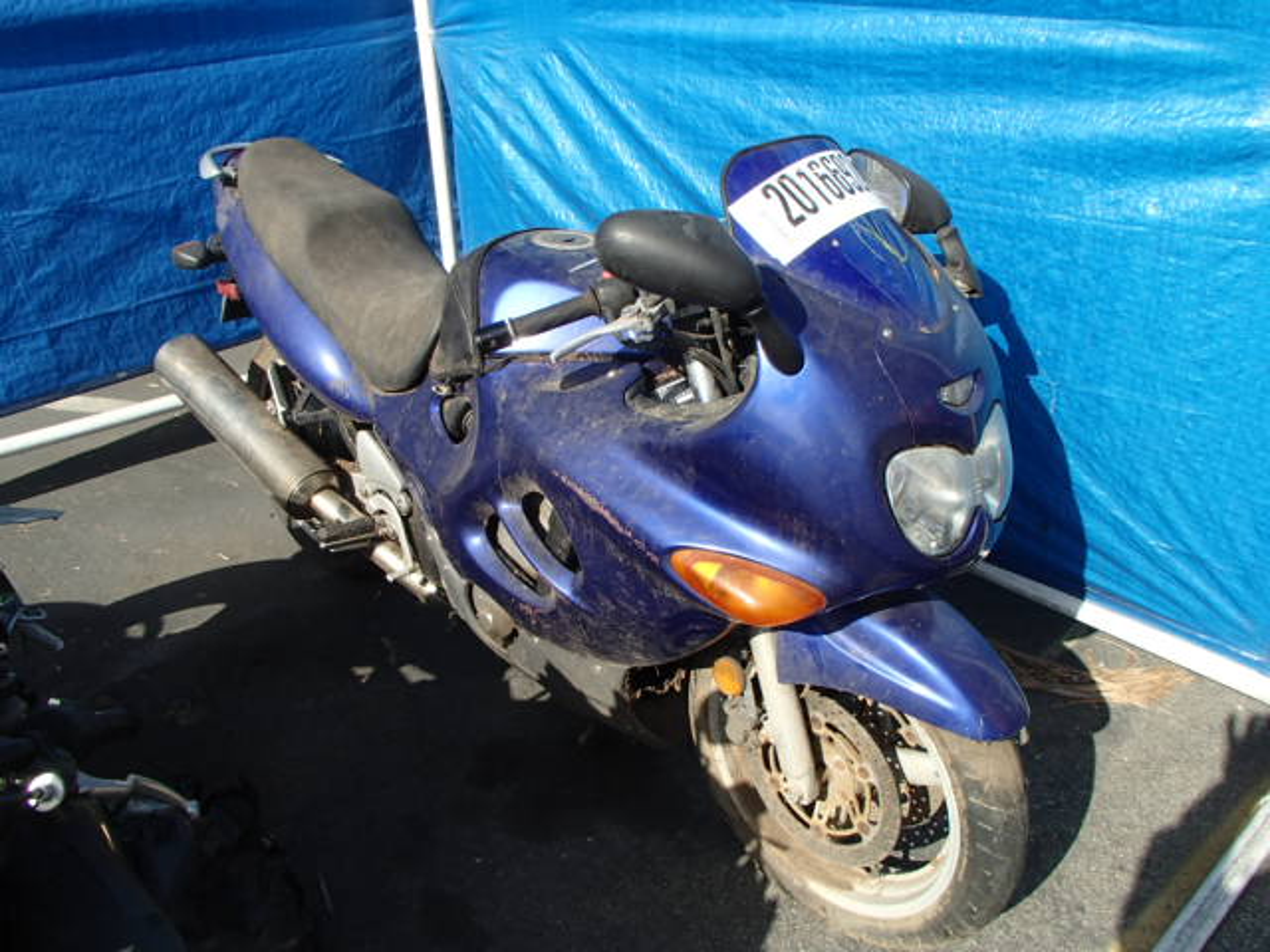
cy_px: 476
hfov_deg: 63.4
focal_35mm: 28
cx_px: 635
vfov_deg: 49.7
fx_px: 1027
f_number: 3.9
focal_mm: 5
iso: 100
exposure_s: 1/640
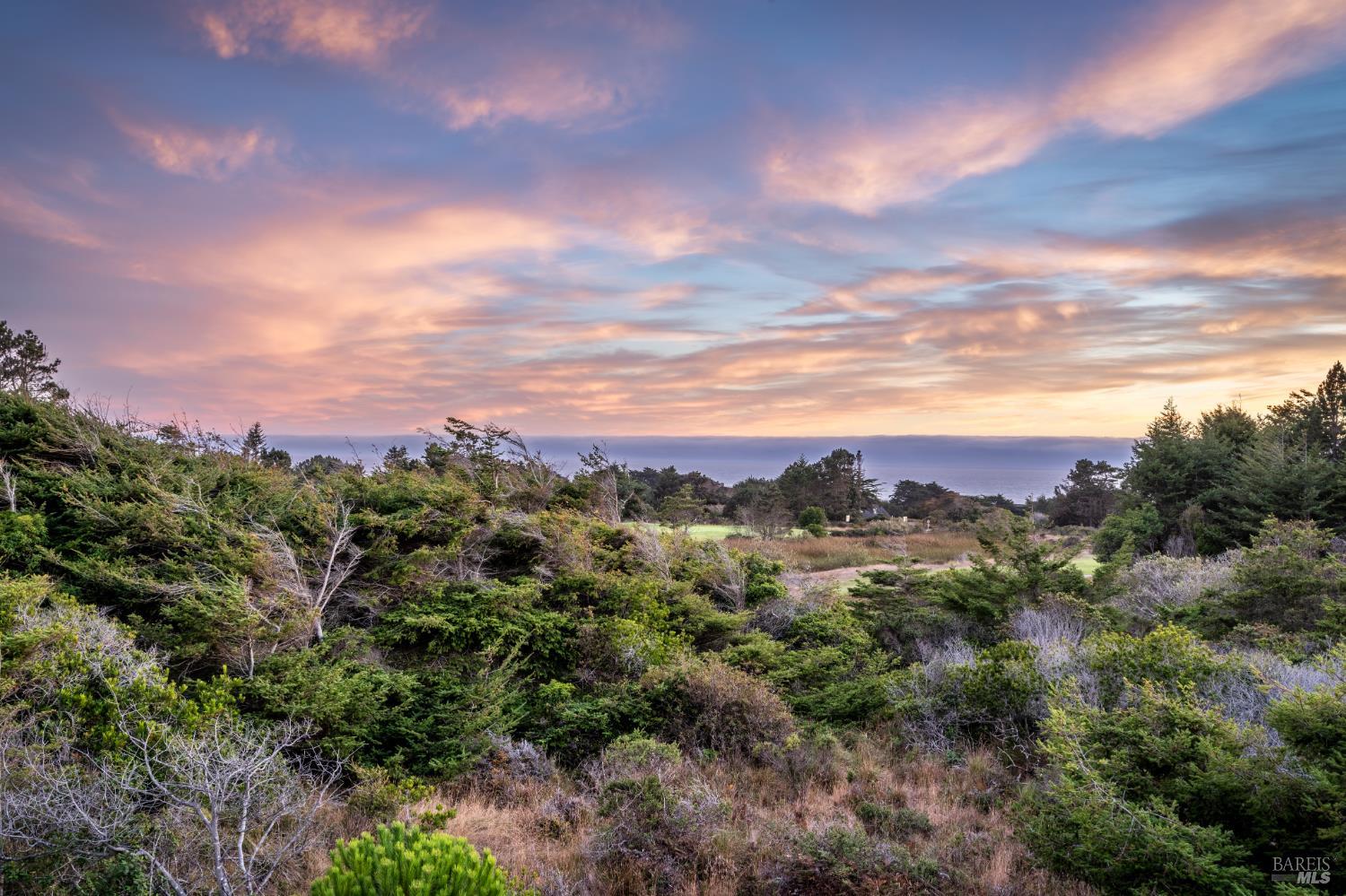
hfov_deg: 61.9
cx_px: 673
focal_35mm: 30
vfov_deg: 43.6
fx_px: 1121
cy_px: 448
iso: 64
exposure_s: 1/10
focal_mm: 30
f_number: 11
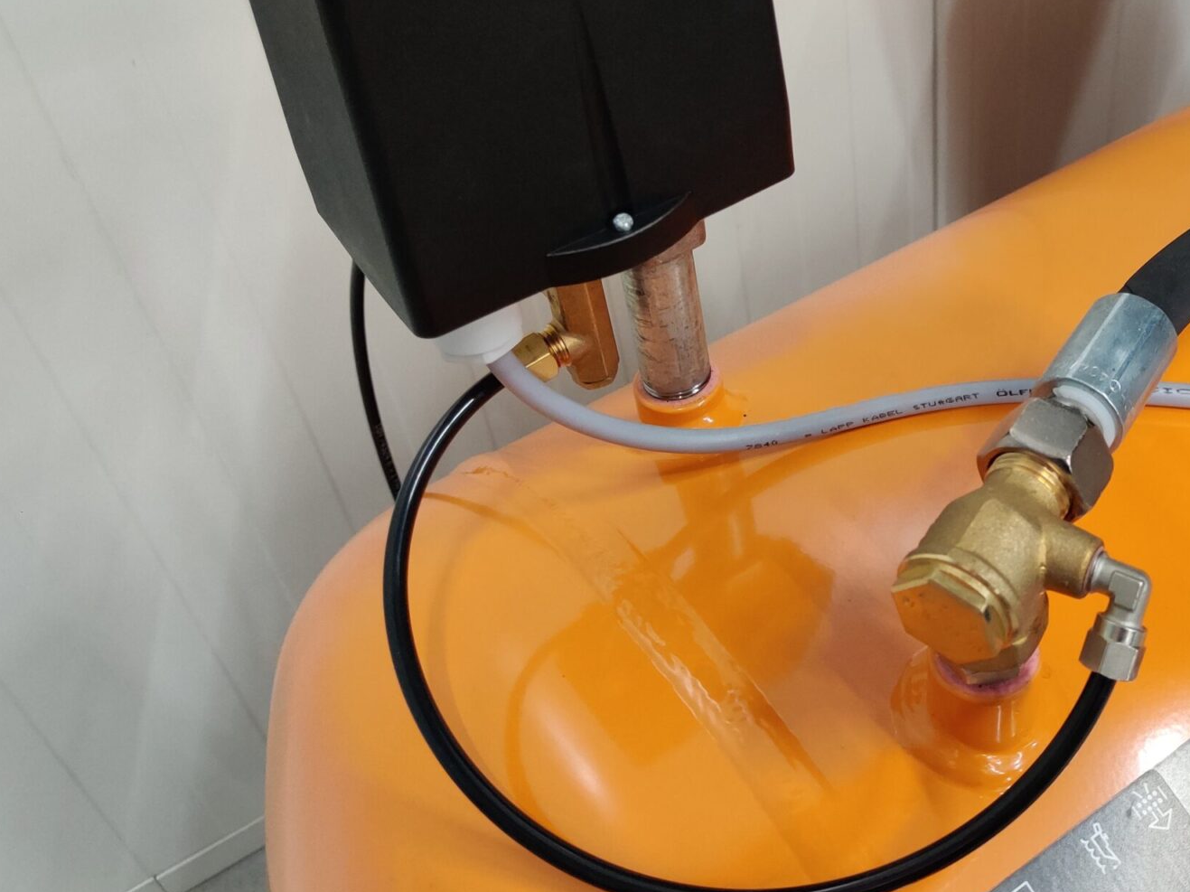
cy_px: 352
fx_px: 1443
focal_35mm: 42
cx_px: 898
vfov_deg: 34.2
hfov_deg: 43.3
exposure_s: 1/50
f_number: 1.65
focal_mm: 4.75
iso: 1250
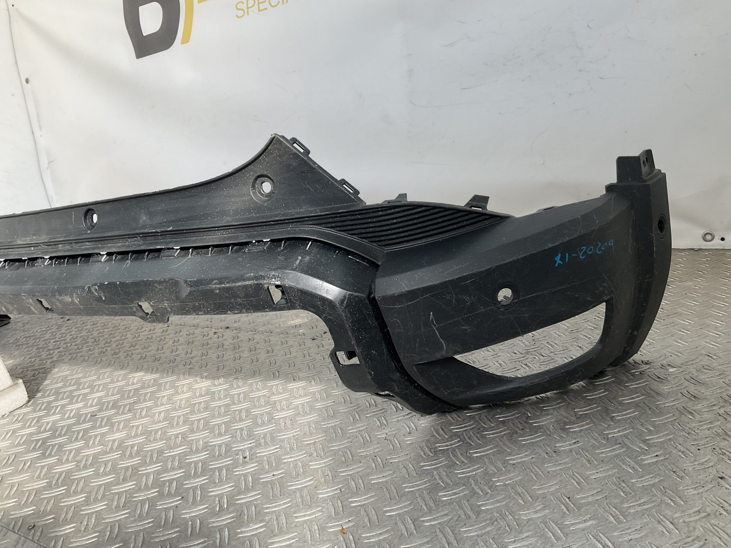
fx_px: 612
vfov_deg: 48.2
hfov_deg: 61.7
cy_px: 274
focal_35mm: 29
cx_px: 366
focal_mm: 3
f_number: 1.8
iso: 16
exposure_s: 1/264
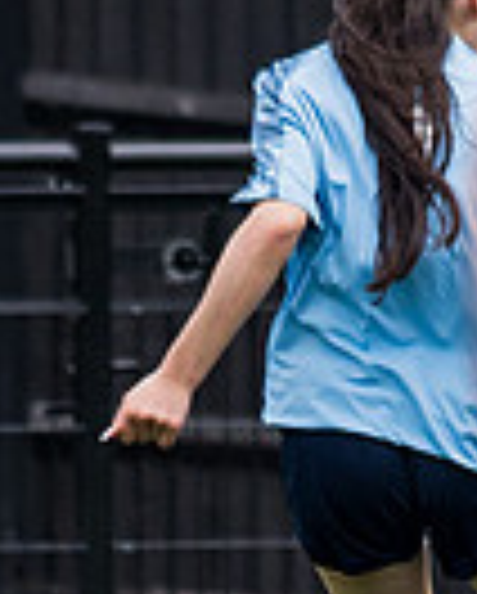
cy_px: 1122
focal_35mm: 1753
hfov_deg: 0.9
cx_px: 1319
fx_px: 30864
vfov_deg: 1.1
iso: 200
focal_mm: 135
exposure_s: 1/6400
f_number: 2
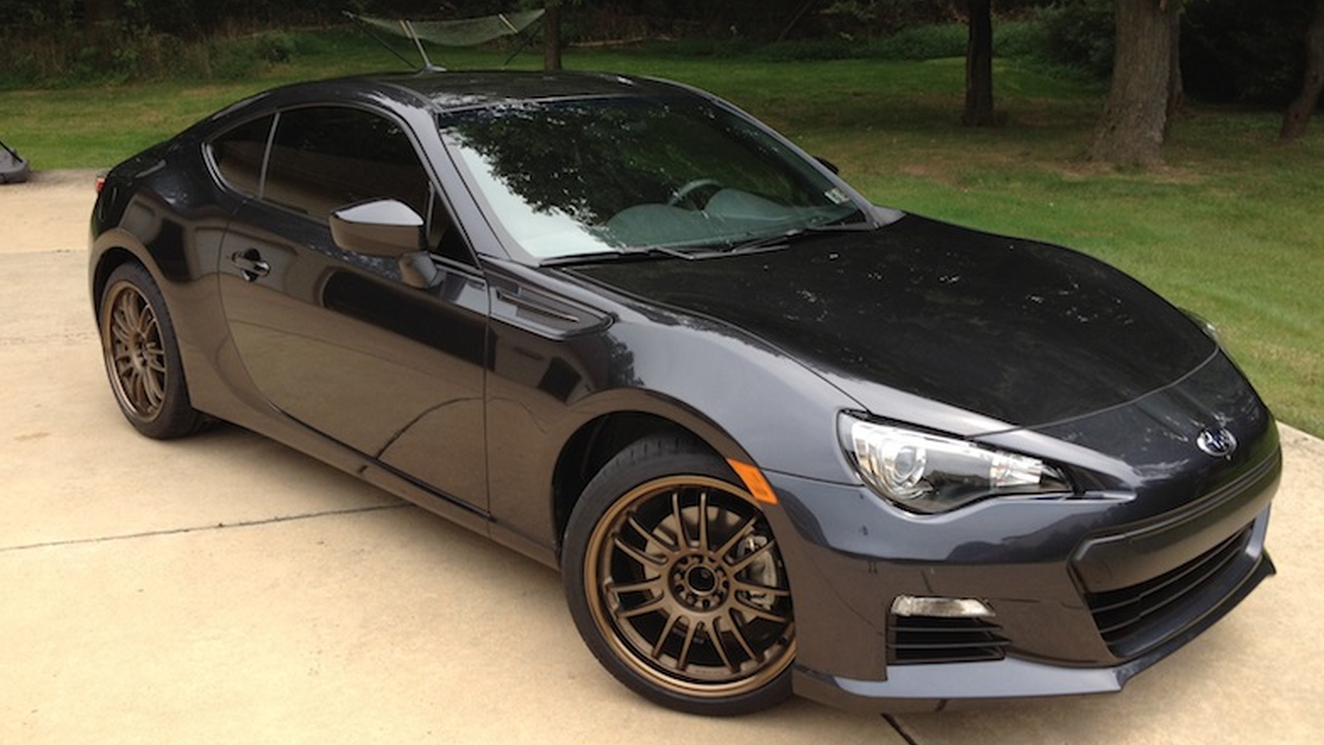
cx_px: 674
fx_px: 1369
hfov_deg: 51.6
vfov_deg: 30.4
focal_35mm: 39
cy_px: 379
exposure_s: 1/472
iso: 64
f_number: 2.4
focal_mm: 4.3
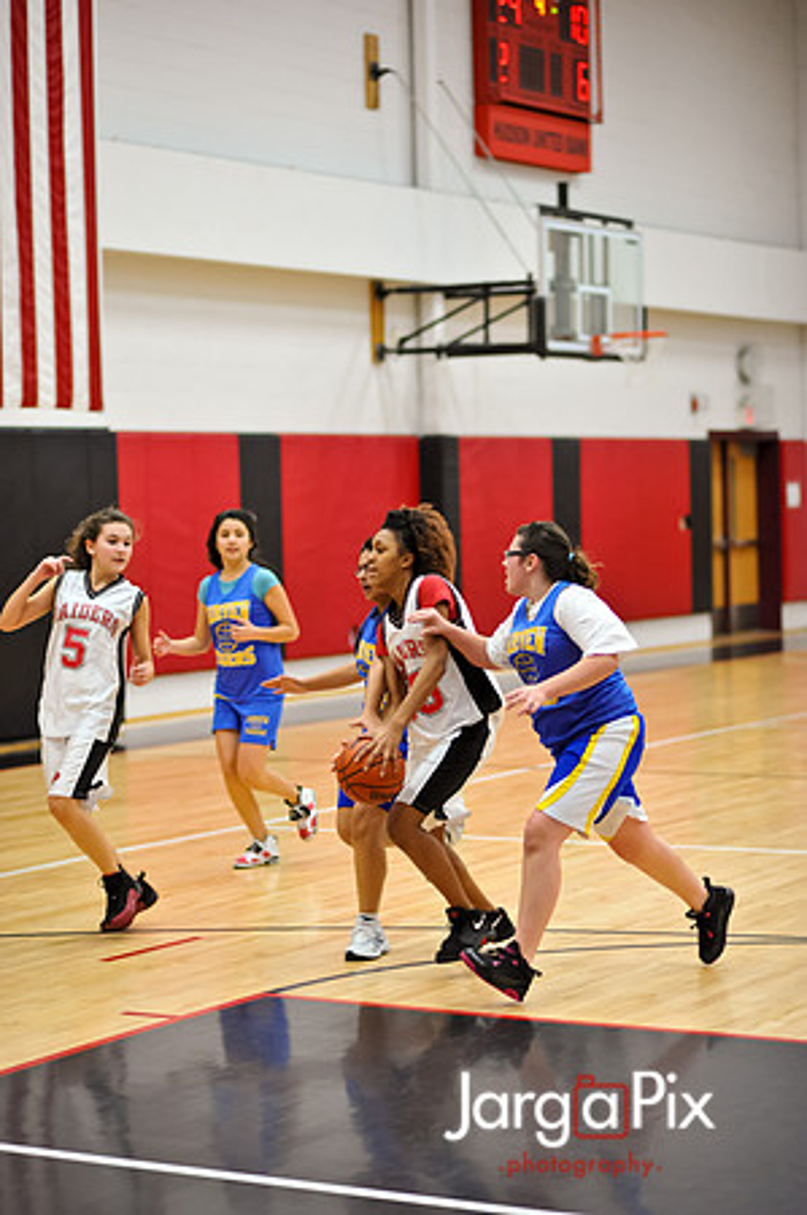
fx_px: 2865
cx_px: 404
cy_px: 608
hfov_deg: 16.0
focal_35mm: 85
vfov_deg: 23.9
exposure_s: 1/500
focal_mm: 85
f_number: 2
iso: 1800
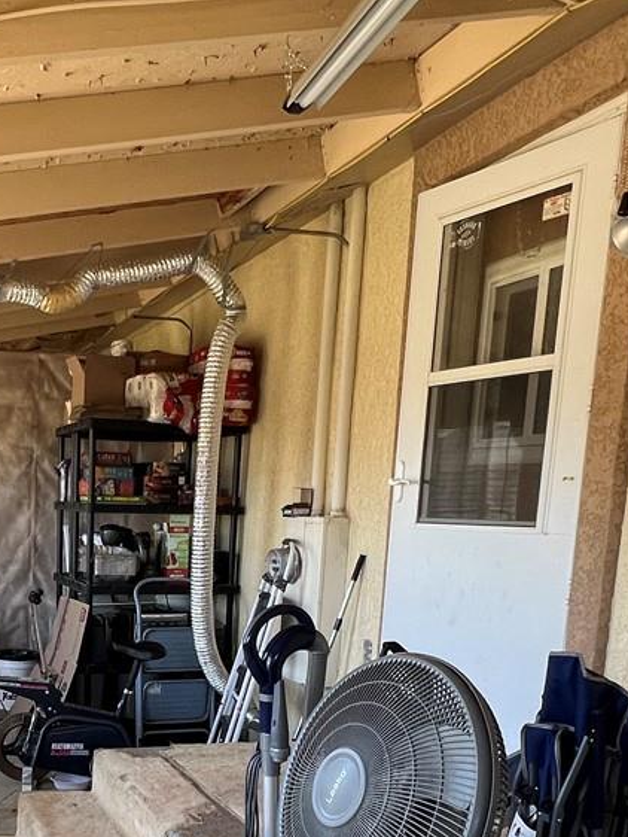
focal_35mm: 37
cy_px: 676
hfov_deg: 36.5
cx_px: 74
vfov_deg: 47.3
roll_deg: -1.2
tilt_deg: -10.6
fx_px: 894
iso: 125
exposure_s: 1/99
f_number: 1.8
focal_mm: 1.57
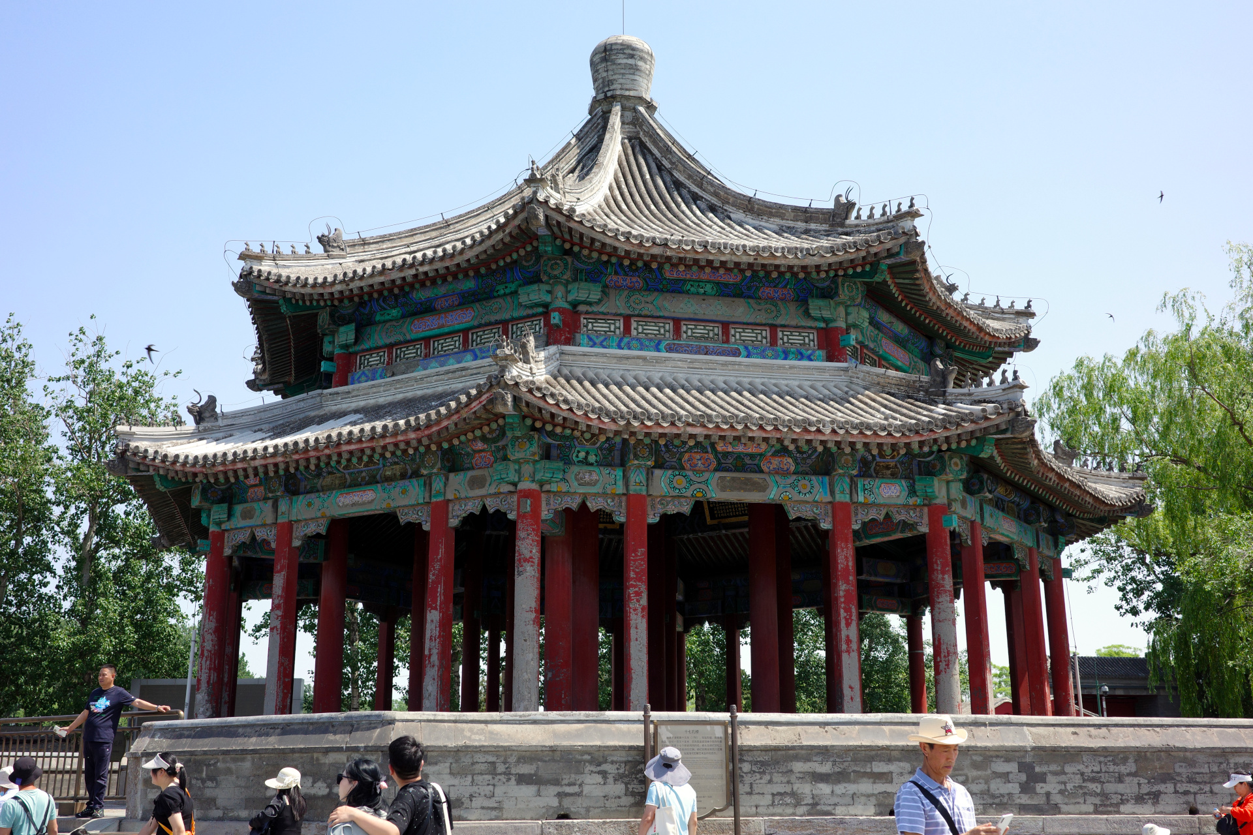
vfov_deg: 33.4
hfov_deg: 48.5
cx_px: 626
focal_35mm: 40
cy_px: 418
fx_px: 1392
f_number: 5.6
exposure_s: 1/500
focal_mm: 26
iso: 200
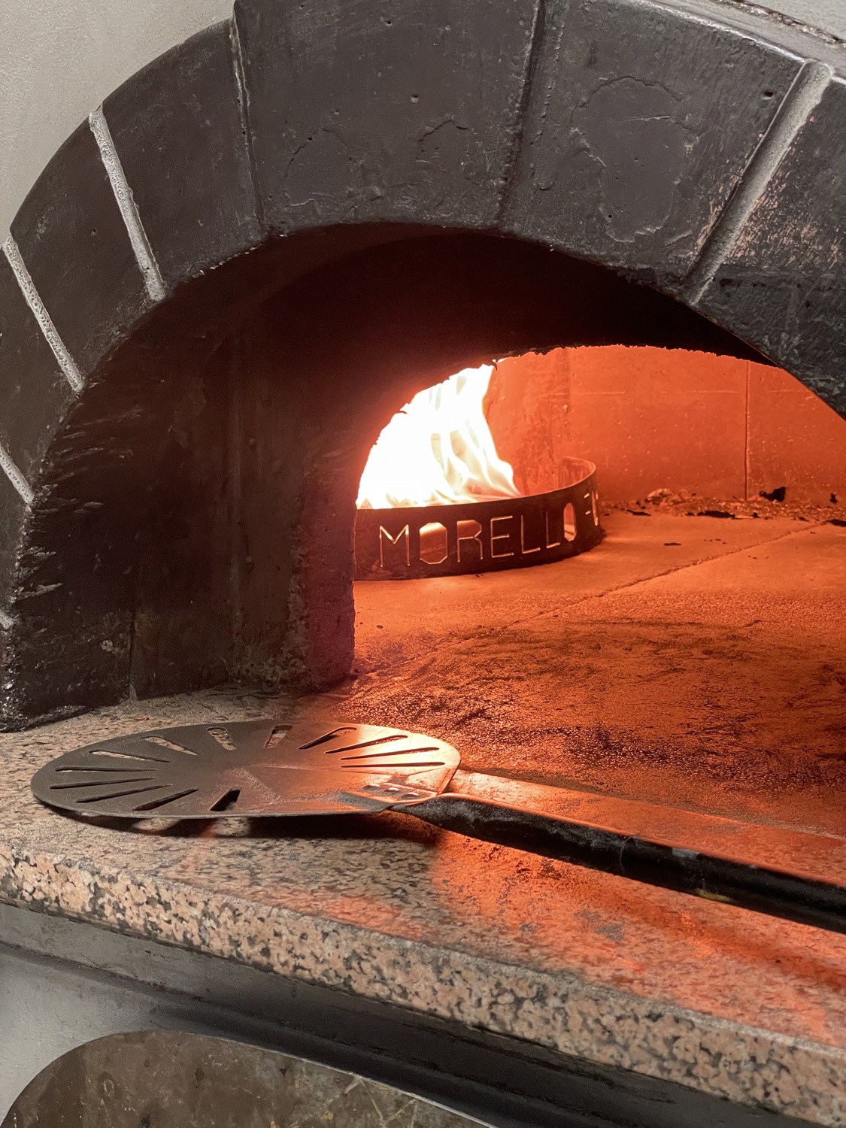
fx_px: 1694
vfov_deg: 36.8
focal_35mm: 52
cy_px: 564
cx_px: 423
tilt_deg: -8.4
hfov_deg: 28.0
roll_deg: -0.1
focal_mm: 6
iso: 320
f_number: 2
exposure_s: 1/50
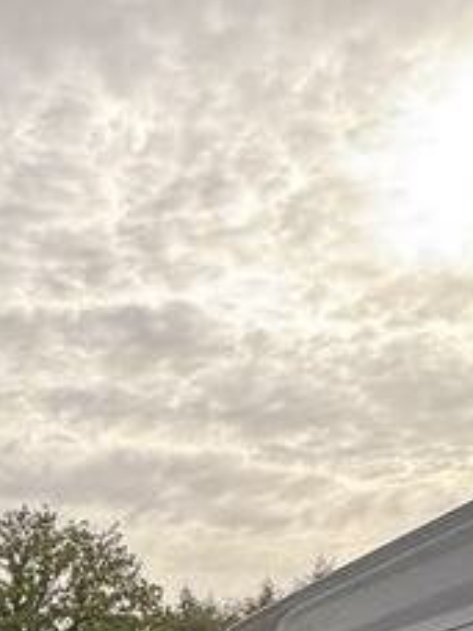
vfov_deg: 25.8
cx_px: -113
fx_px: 1002
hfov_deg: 23.9
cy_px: 952
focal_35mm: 55
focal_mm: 2.22
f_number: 2.2
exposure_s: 1/354
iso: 40
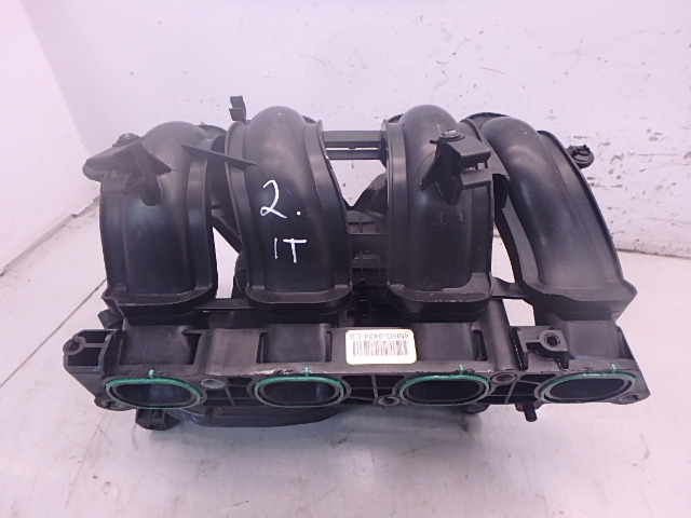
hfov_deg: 79.0
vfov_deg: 63.4
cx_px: 346
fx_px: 419
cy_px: 259
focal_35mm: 21
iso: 320
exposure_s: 1/30
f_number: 3.5
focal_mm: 3.7
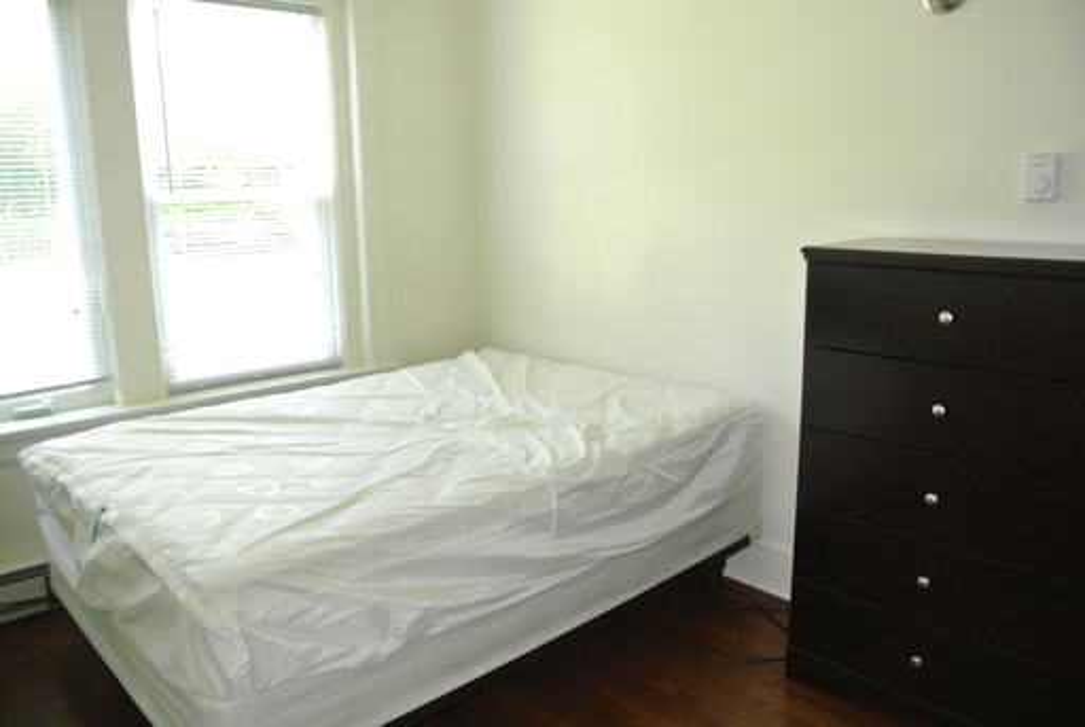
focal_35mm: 27
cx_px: 542
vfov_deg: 48.1
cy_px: 364
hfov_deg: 67.3
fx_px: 815
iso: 1100
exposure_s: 1/60
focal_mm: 10
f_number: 3.5
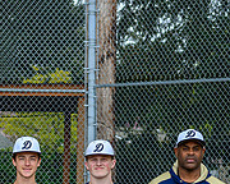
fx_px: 1627
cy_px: 270
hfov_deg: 8.0
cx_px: -42
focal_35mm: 239
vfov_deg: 6.4
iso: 100
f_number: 4
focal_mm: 50
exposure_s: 1/320
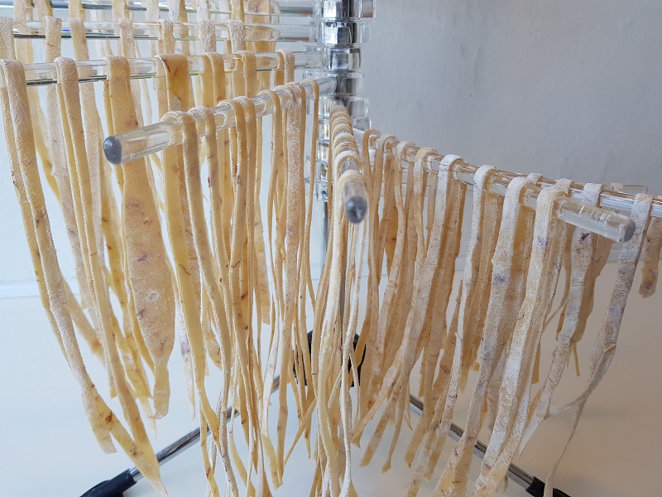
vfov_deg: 53.1
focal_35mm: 26
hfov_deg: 67.3
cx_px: 331
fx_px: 497
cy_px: 248
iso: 40
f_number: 1.7
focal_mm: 4.2
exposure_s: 1/117
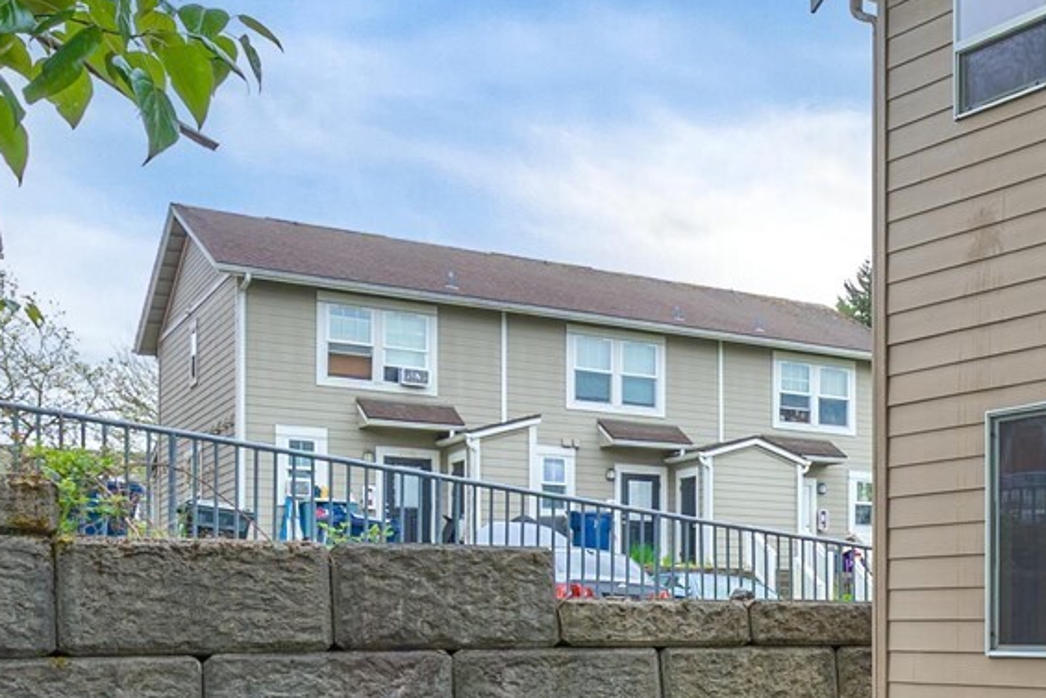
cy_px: 672
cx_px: 1130
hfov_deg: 35.6
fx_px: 1395
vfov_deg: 26.8
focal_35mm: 48
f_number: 7.1
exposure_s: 1/50
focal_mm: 16
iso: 80
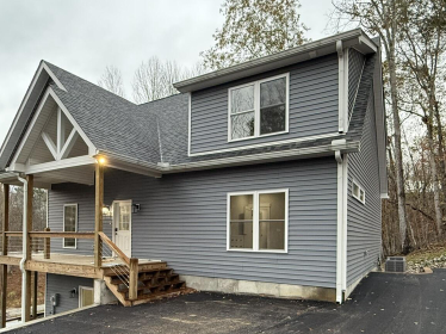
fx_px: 322
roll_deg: -0.9
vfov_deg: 53.3
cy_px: 233
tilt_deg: +1.1
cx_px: 222
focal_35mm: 25
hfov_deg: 69.4
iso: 400
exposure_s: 1/120
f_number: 2.2
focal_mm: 2.22
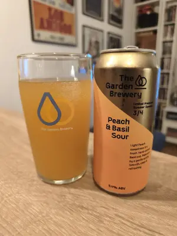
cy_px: 118
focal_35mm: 23
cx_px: 88
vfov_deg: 73.9
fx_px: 157
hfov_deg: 58.9
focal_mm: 6.06
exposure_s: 1/25
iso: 2000
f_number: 1.7
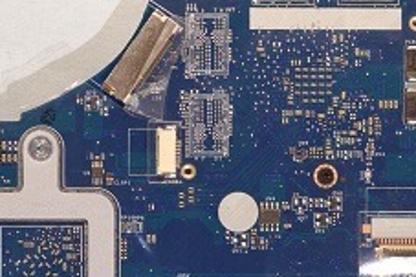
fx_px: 1490
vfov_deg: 10.5
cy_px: 270
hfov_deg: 15.9
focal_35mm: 129
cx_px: 198
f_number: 8
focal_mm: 26
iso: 100
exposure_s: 1/4
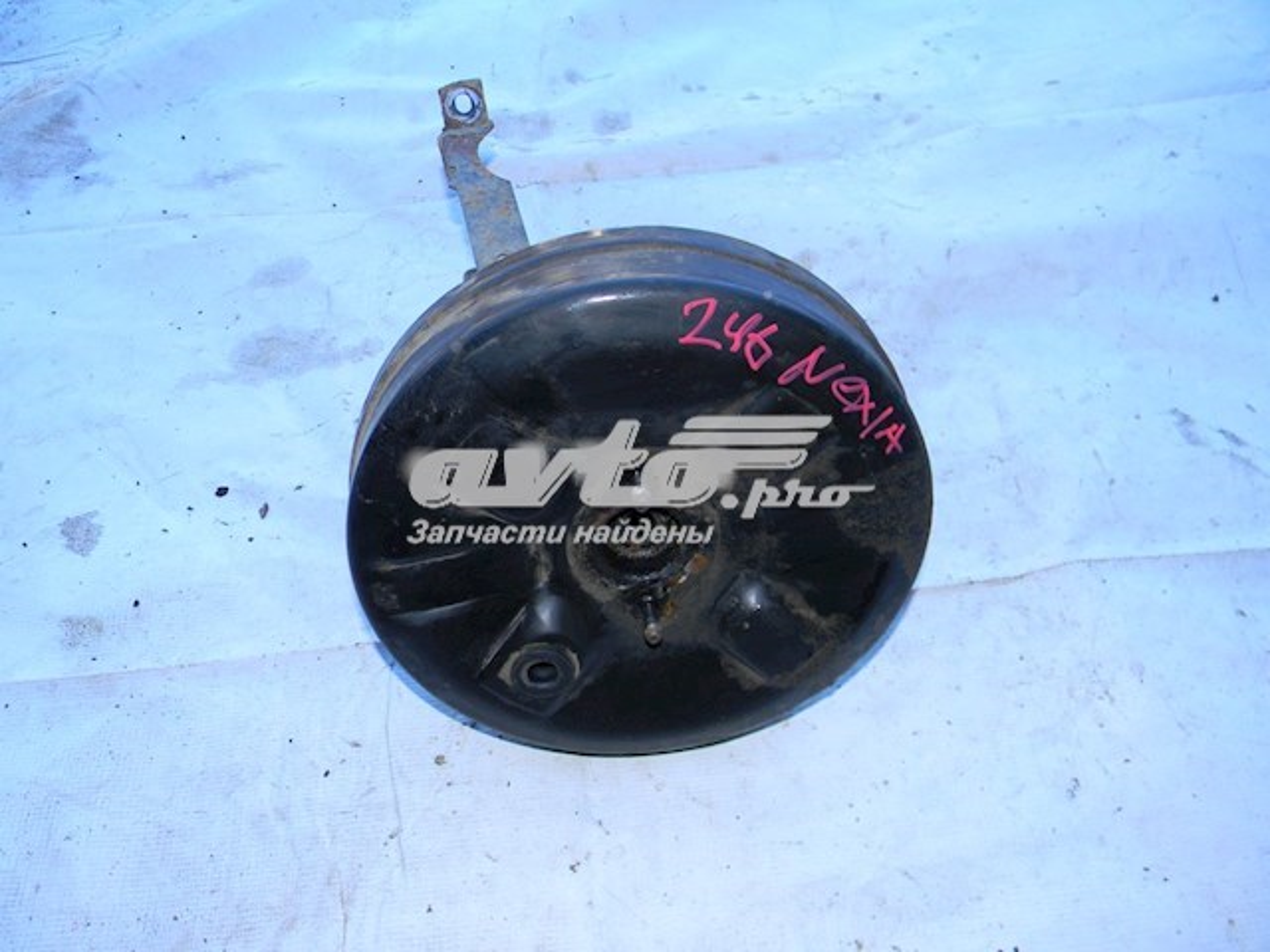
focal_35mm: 28
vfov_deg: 49.7
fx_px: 1027
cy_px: 476
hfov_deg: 63.4
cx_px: 635
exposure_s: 1/95.2
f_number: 3.5
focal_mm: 5
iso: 80
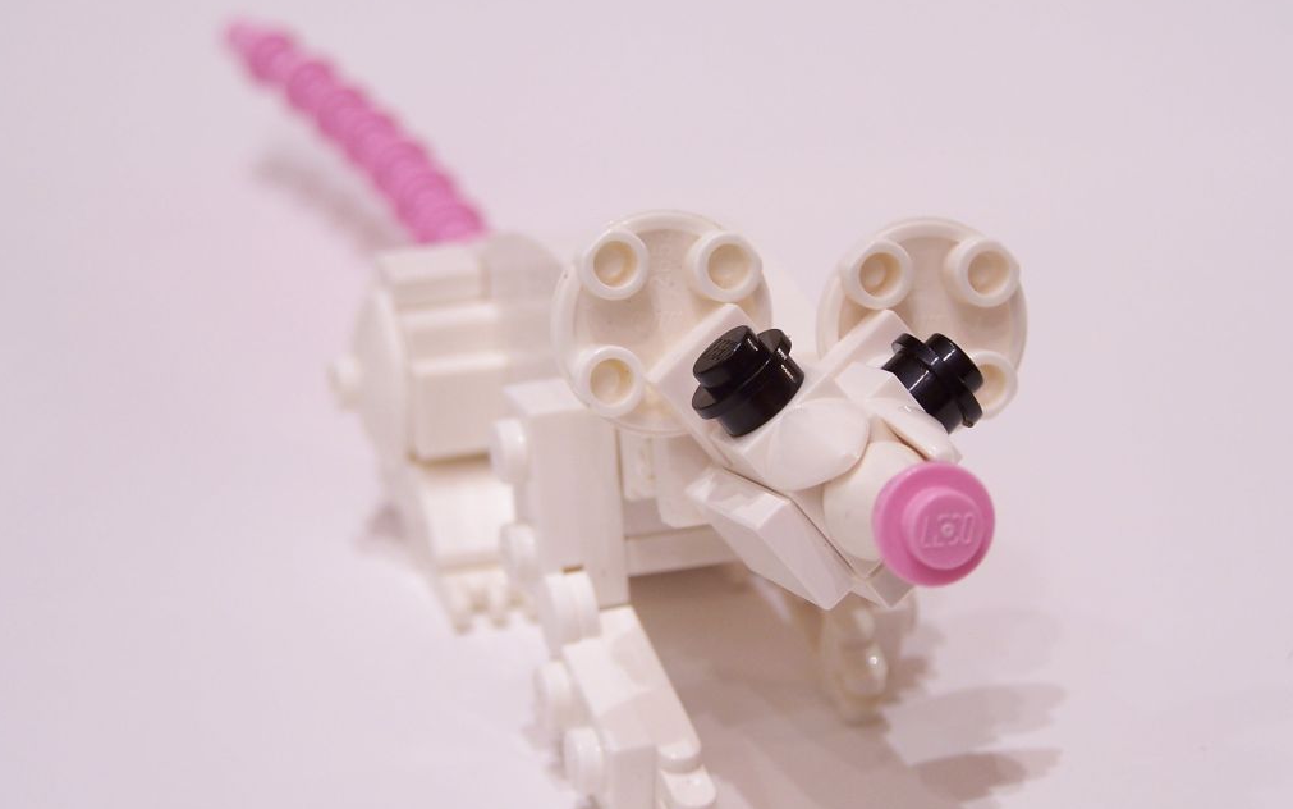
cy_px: 413
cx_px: 641
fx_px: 3101
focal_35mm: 88
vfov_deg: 14.8
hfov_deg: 23.6
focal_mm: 13.7
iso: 80
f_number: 3.2
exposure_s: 1/3
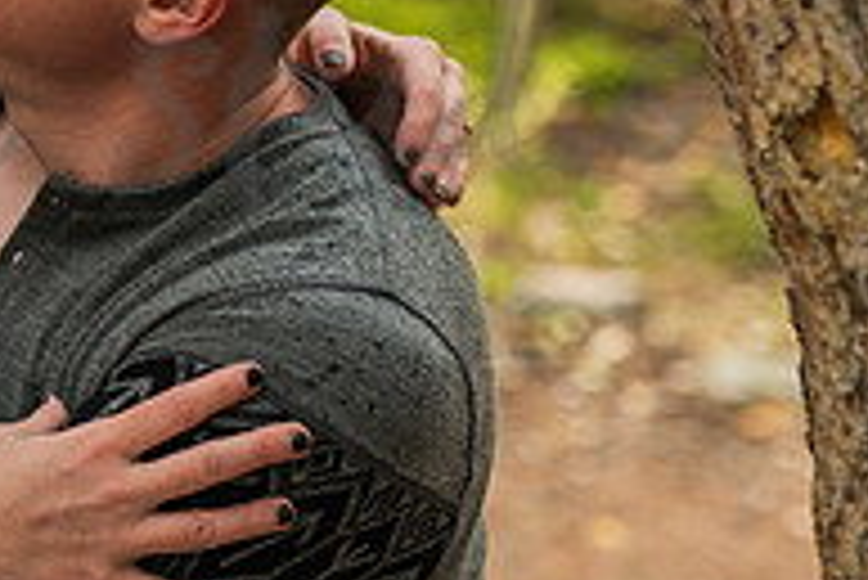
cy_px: 67
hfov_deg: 13.0
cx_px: -405
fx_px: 3619
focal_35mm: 150
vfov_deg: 9.1
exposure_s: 1/200
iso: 500
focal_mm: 50
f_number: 2.5
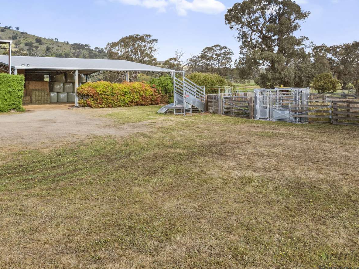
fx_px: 404
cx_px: 110
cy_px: 82
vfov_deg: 36.3
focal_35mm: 39
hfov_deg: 46.8
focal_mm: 12.29
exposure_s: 1/1600
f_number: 2.8
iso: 220
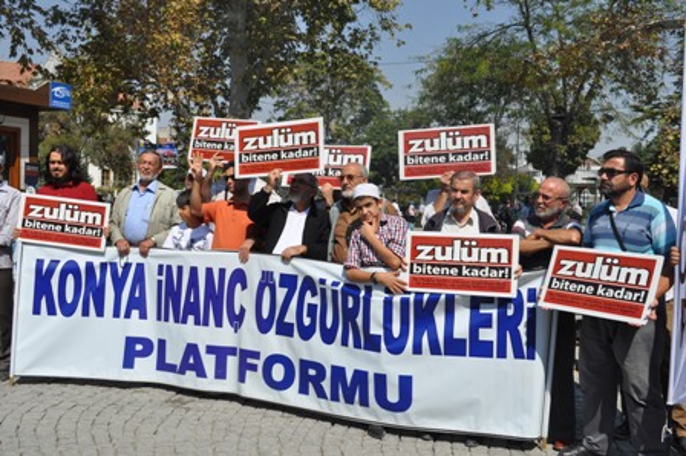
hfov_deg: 49.6
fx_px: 743
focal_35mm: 39
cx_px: 343
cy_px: 228
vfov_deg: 34.2
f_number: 11
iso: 200
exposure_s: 1/500
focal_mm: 26
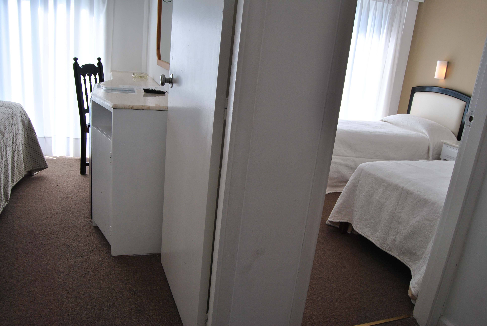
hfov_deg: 67.3
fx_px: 366
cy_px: 163
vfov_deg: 48.0
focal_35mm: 27
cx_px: 244
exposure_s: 1/80
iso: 200
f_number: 8
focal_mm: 18
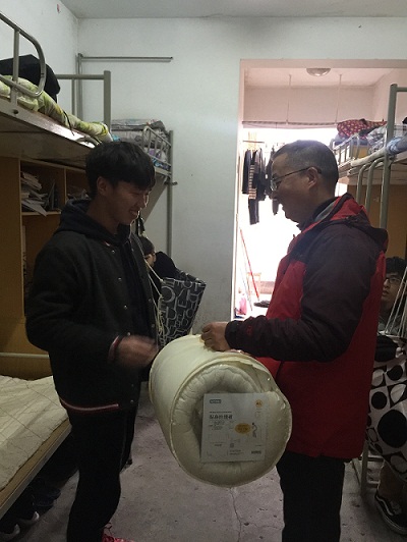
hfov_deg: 48.3
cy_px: 271
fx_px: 454
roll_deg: -2.4
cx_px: 204
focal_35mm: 29
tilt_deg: -6.5
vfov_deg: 61.6
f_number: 2.2
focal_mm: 4.15
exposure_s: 1/17
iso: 125
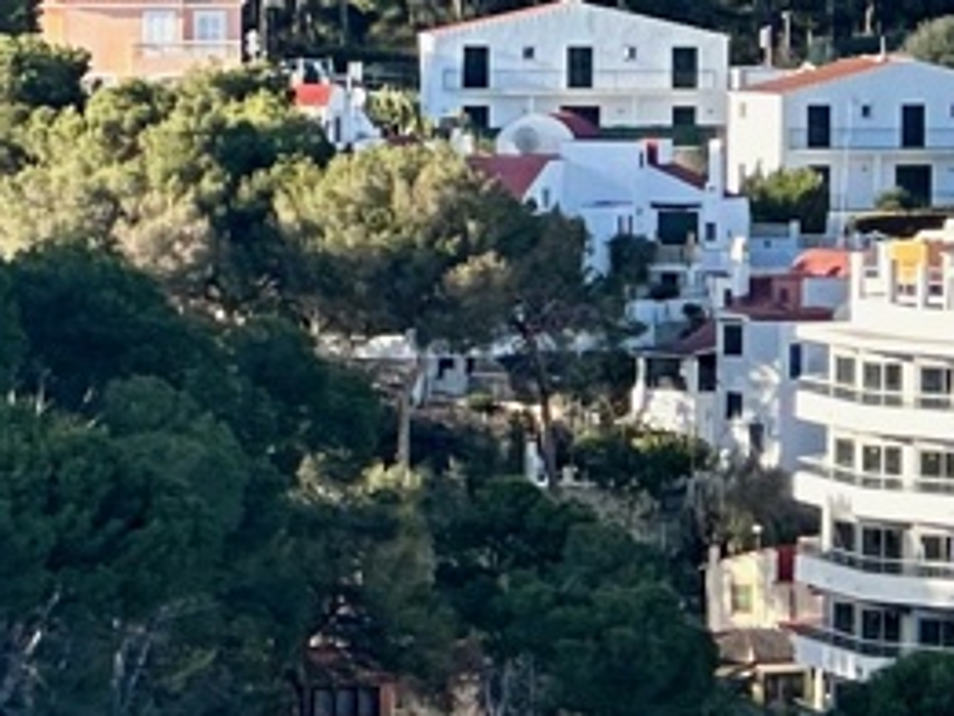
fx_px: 13014
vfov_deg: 3.1
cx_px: 504
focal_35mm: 472
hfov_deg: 4.2
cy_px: 840
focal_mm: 9
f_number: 2.8
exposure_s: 1/321
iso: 32
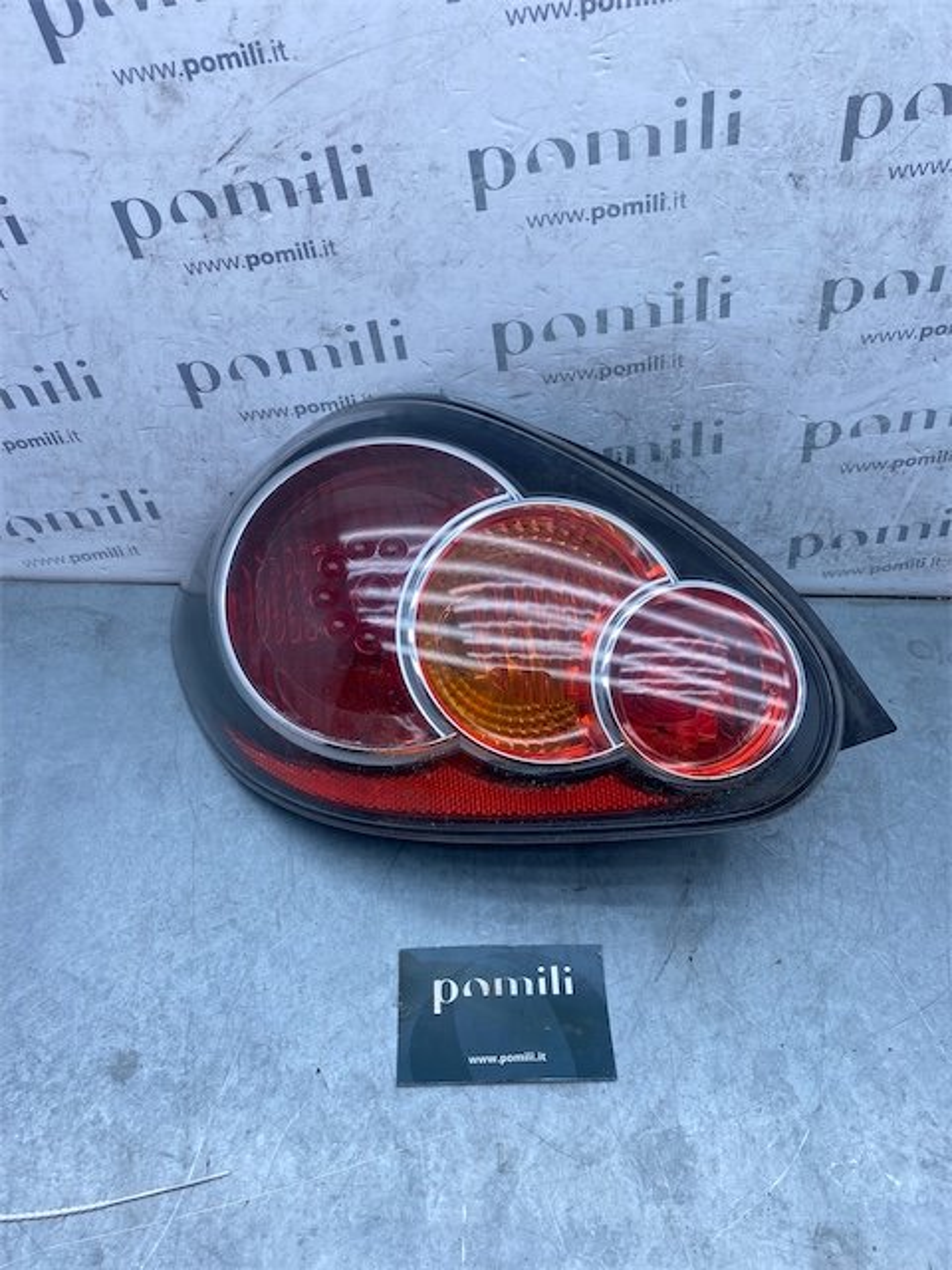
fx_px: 953
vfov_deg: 67.3
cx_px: 476
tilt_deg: -46.8
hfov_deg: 53.1
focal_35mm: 26
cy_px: 635
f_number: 1.8
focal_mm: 4.25
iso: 32
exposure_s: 1/782
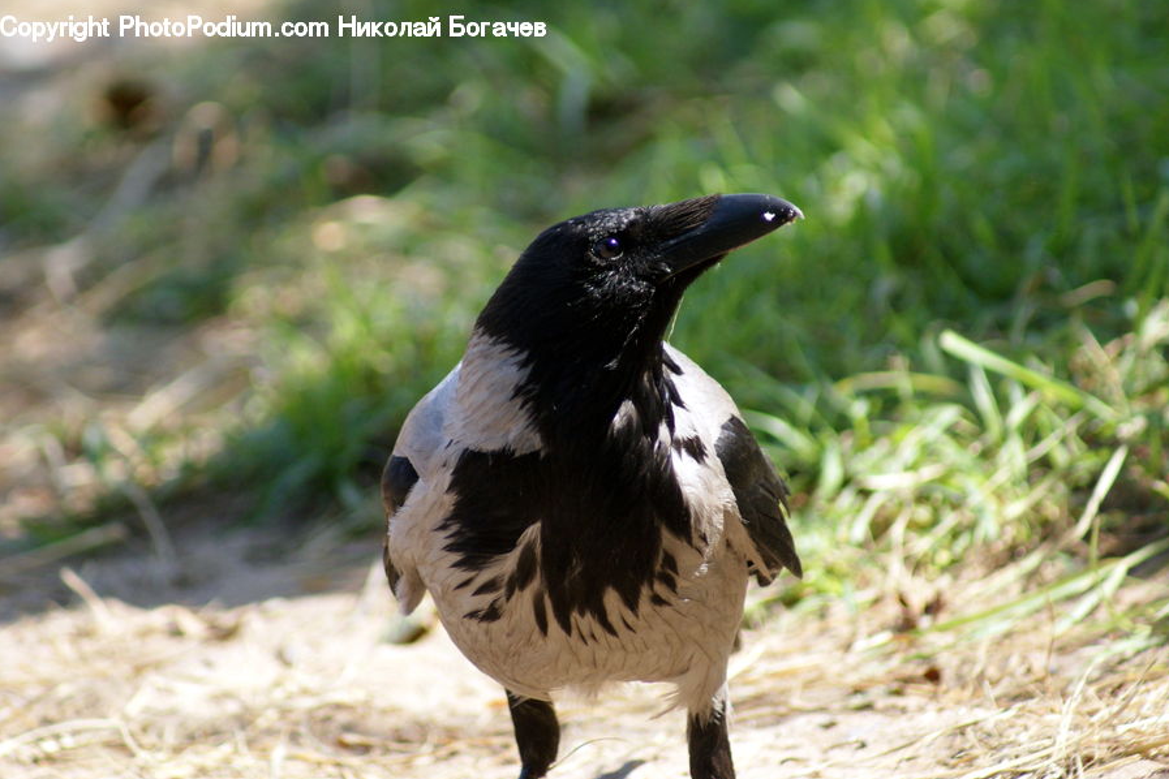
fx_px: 14676
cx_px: 585
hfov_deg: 4.6
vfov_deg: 3.0
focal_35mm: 452
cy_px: 388
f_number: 5.6
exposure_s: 1/400
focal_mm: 300
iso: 400
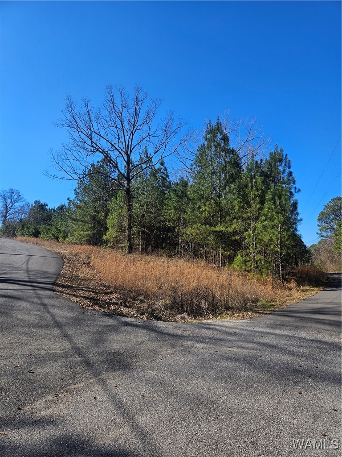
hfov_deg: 58.9
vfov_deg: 73.9
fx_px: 303
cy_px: 228
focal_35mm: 23
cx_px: 171
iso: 25
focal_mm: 5.4
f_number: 1.8
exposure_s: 1/1402
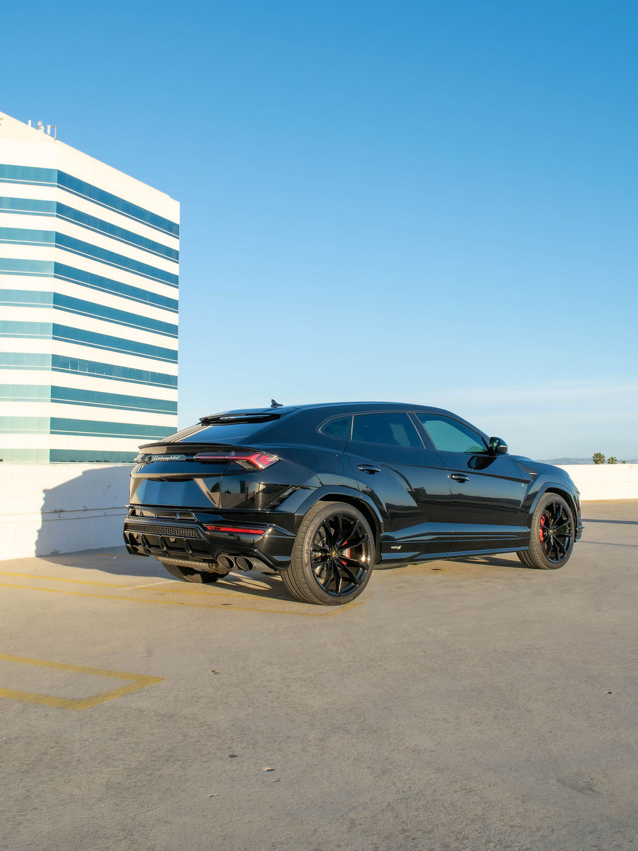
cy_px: 390
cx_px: 319
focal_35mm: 33
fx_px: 811
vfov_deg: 55.3
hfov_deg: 42.9
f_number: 9
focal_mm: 20
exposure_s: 1/320
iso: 200
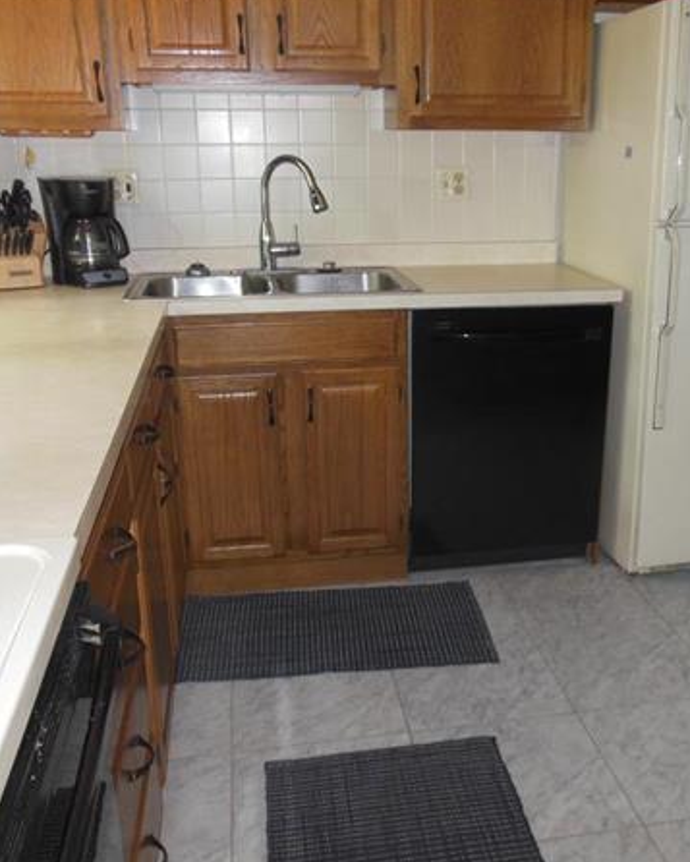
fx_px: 893
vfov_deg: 51.5
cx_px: 431
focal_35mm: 35
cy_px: 450
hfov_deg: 41.9
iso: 200
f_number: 3.2
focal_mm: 4.5
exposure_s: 1/25
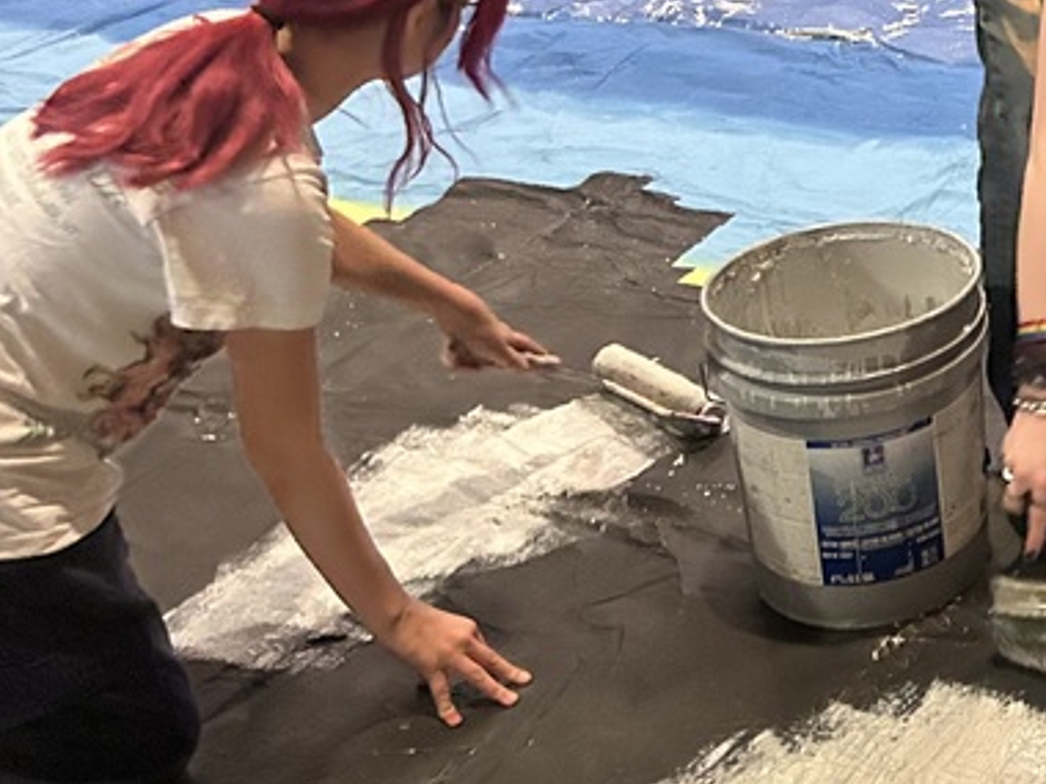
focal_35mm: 70
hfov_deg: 24.9
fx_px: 2115
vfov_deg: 20.6
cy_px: 74
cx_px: 1269
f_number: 1.5
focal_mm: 5.7
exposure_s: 1/30
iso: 800
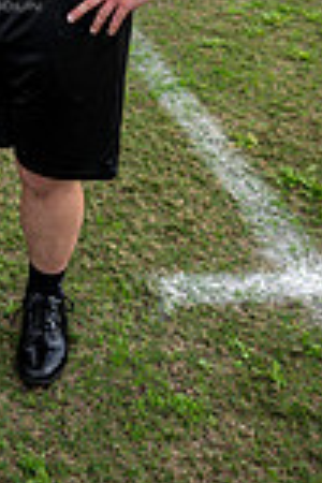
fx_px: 966
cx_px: -39
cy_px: -80
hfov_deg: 18.2
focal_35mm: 72
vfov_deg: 25.5
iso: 100
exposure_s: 1/1250
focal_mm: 24
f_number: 2.8
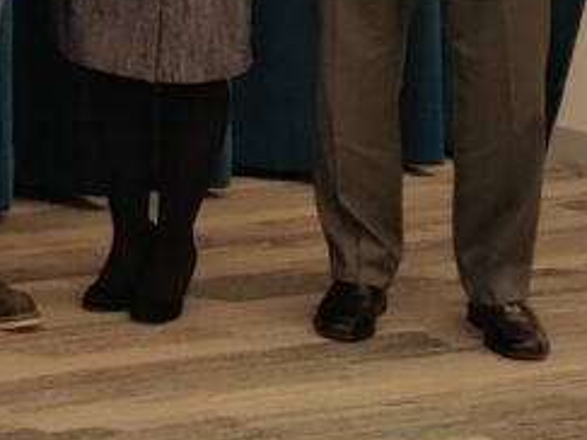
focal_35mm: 140
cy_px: -284
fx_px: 2373
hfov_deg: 11.7
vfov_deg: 10.1
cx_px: -802
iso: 250
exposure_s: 1/50
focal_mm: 4.75
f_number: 1.65
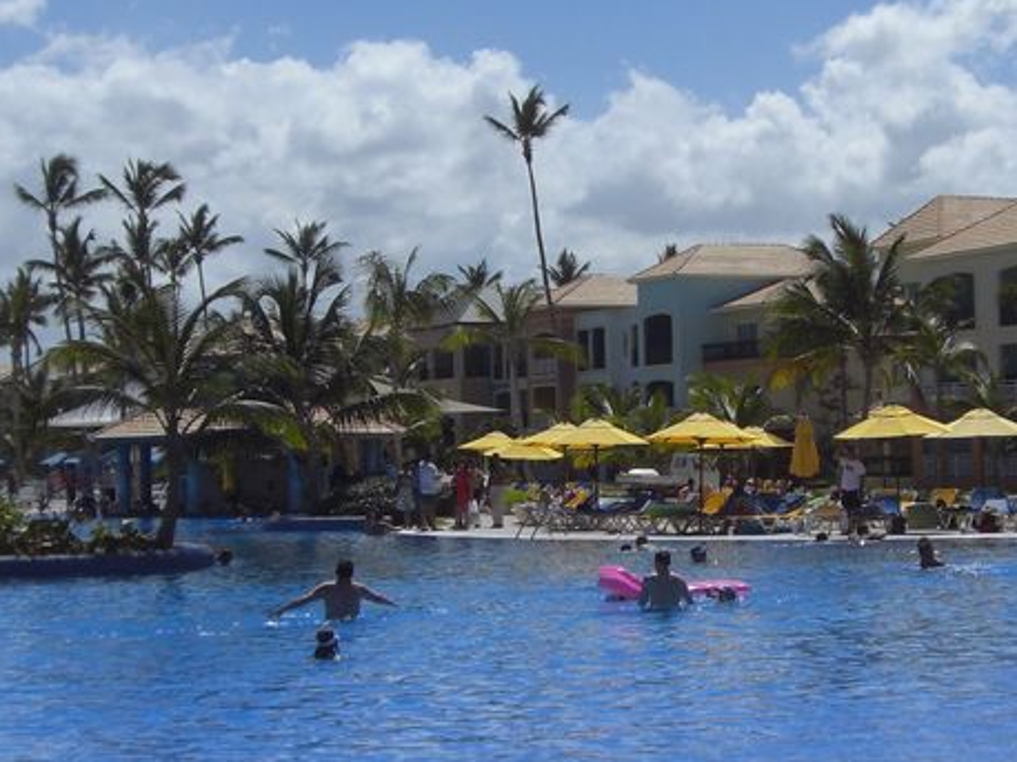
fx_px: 2496
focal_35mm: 85
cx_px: 706
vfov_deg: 17.3
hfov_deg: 22.9
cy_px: 371
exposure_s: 1/400
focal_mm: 6.2
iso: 64
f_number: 8
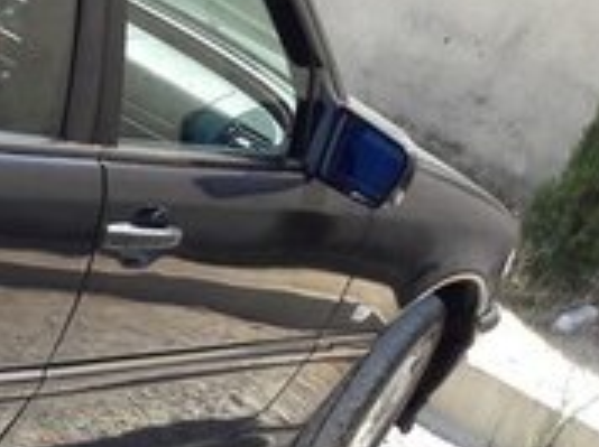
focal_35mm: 104
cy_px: 435
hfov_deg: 16.5
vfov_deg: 14.0
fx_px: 1797
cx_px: -411
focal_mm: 3.7
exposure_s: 1/444
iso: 40
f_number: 1.9
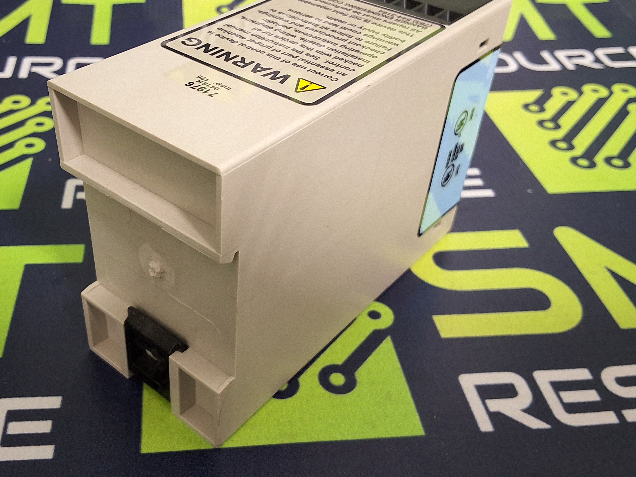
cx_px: 250
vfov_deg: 38.7
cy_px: 234
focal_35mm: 37
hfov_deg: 49.8
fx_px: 680
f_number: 1.9
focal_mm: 2.91
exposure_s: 1/24
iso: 320
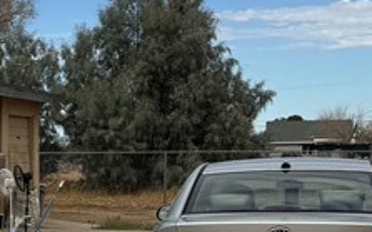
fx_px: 1185
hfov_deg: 15.9
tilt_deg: -4.5
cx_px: -239
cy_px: 247
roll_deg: +0.9
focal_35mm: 117
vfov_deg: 11.0
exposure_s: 1/7092
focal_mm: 6.76
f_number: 1.78
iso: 80
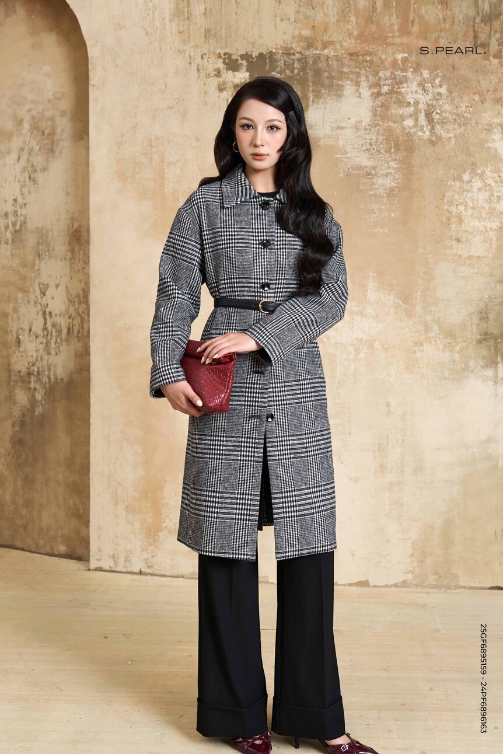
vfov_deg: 43.6
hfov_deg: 29.9
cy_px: 377
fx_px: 943
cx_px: 252
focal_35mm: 45
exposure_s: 1/160
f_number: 4
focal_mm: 30
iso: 200
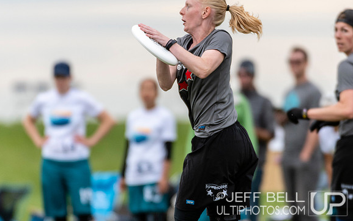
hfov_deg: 2.4
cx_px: 195
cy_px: 129
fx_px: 8440
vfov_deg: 1.5
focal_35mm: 877
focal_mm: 400
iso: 560
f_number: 4
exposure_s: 1/1250
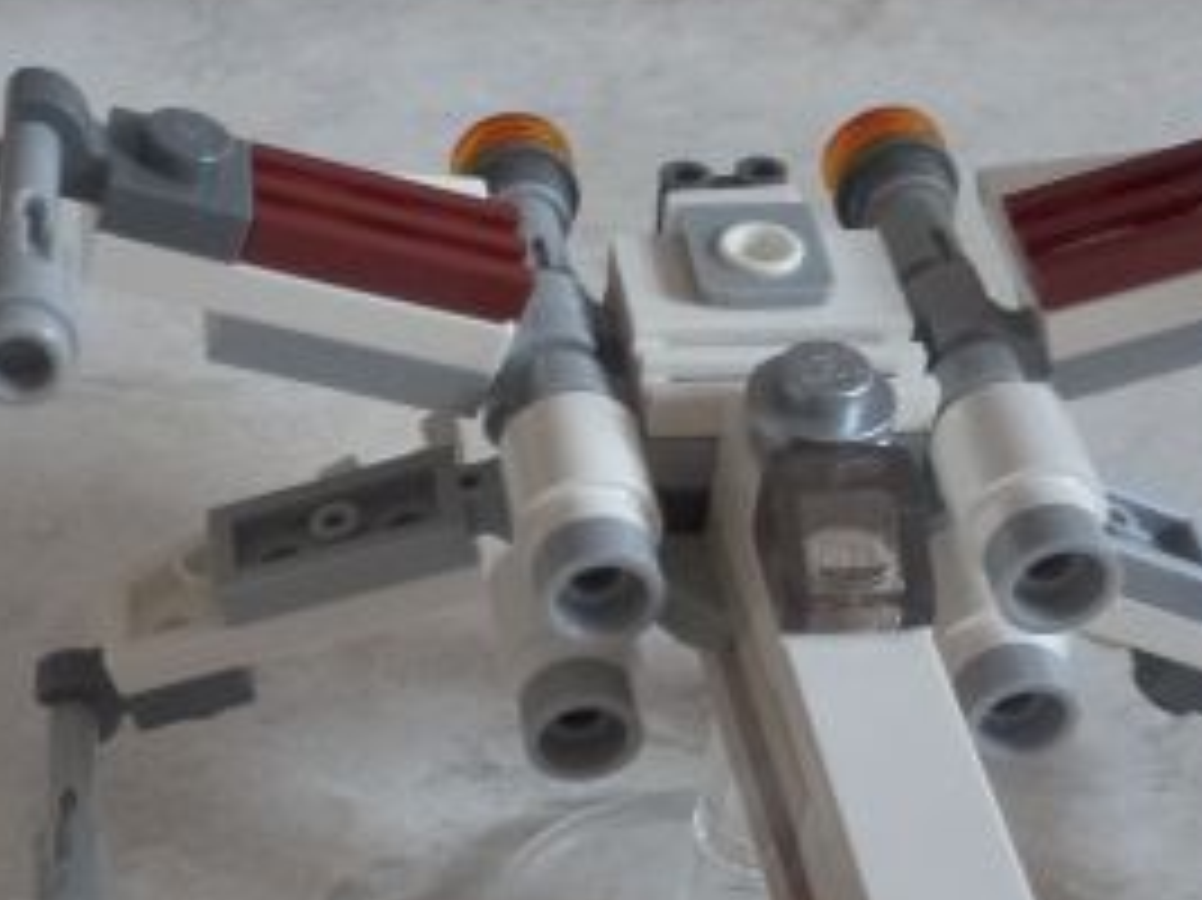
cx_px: 261
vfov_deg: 20.2
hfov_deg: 26.6
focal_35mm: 72
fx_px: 2499
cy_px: 706
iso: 400
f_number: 3.3
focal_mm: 4.3
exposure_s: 1/6
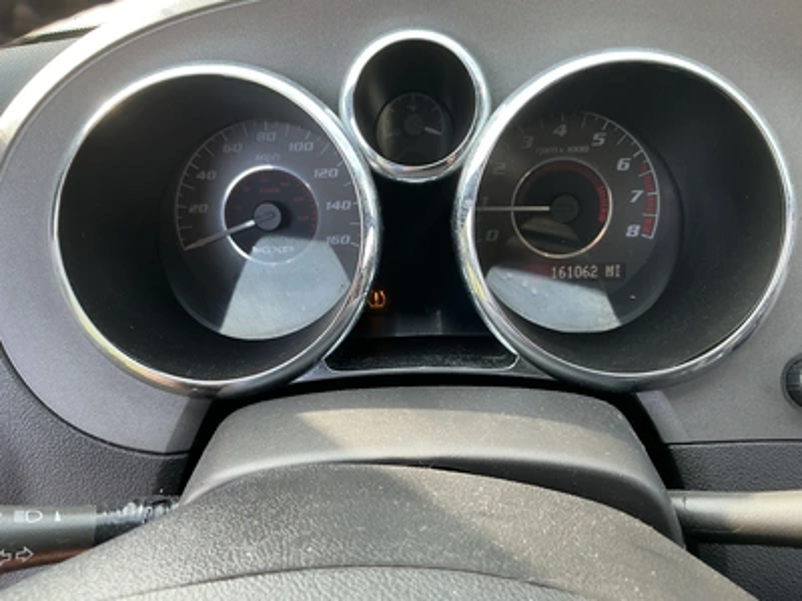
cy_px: 300
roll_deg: +1.0
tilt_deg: -26.0
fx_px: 649
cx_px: 401
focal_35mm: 28
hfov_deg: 63.4
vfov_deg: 49.7
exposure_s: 1/122
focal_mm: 3
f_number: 1.8
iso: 50
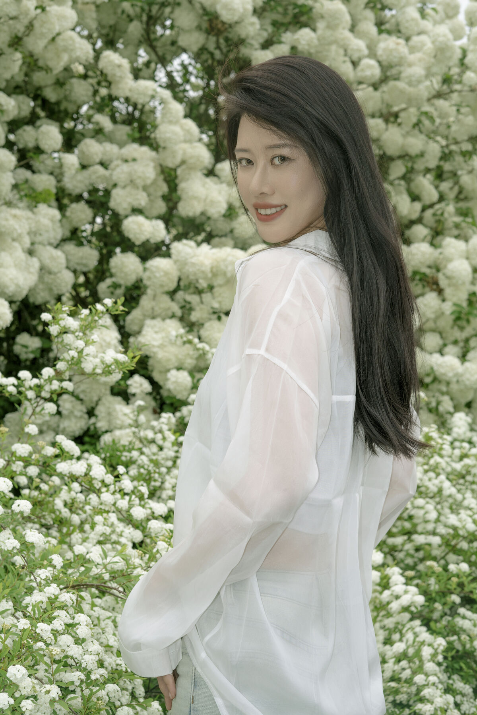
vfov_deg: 39.6
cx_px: 238
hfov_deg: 27.0
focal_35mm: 50
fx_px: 993
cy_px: 358
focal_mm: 50
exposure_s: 1/125
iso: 250
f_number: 7.1
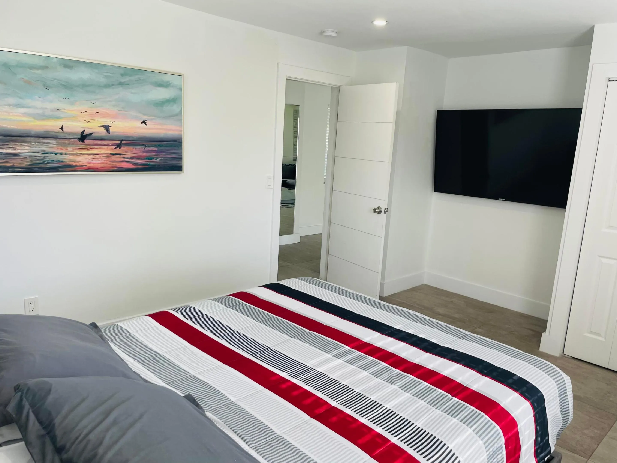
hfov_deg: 67.3
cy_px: 232
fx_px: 463
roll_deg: -4.3
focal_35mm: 26
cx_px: 308
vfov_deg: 53.1
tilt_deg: -11.6
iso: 32
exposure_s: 1/120
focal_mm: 4.2
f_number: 1.6
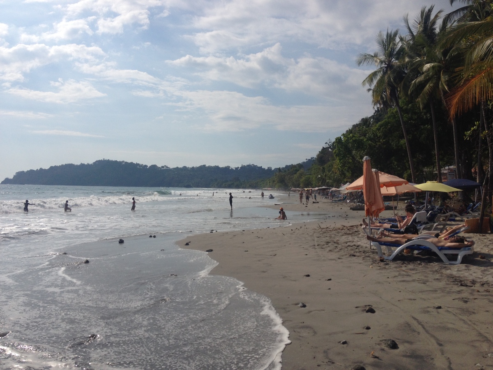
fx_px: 498
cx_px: 246
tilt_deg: -3.6
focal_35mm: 35
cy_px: 185
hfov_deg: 52.6
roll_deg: -1.5
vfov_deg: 40.7
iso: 50
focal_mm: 4.28
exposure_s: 1/5525
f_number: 2.4
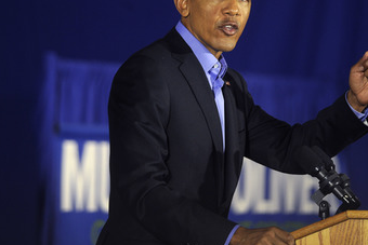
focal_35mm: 397
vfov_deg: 3.5
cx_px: 224
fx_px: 4060
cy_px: 92
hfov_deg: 5.2
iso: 1600
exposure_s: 1/320
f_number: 4
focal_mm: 300
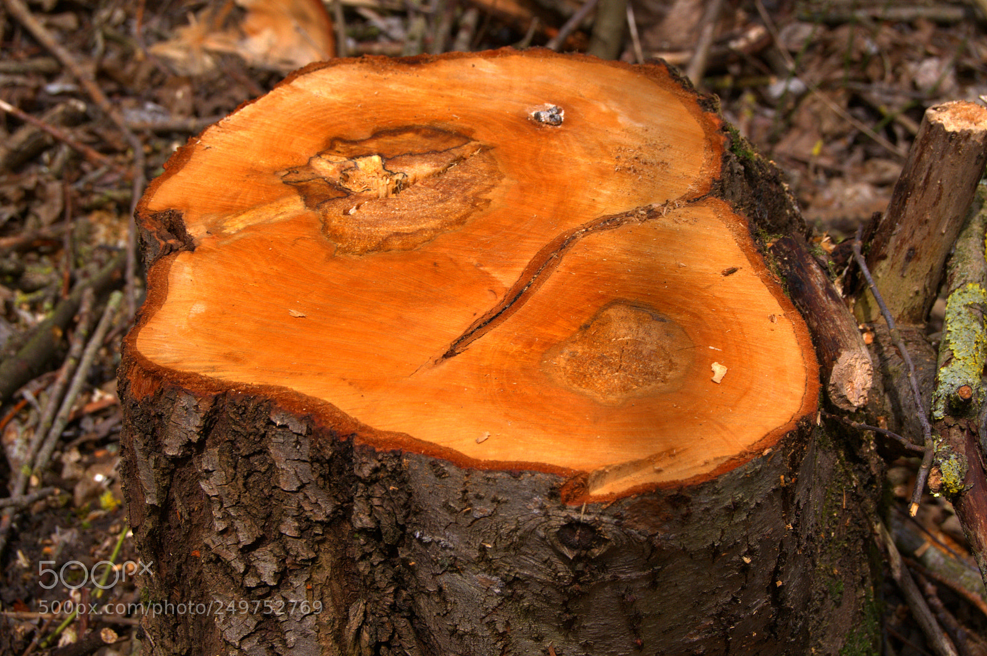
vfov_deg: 19.7
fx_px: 1890
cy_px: 328
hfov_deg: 29.3
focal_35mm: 69
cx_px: 494
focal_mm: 46
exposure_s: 1/200
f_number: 16
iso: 200
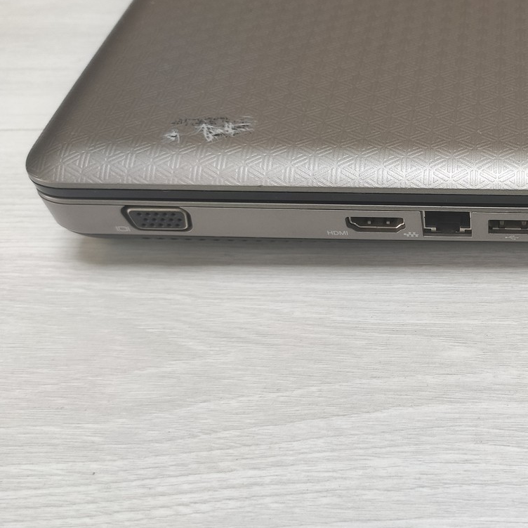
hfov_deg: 35.9
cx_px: 482
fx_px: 759
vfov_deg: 38.3
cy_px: 264
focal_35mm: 44
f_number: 1.75
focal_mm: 4.77
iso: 310
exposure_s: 1/50
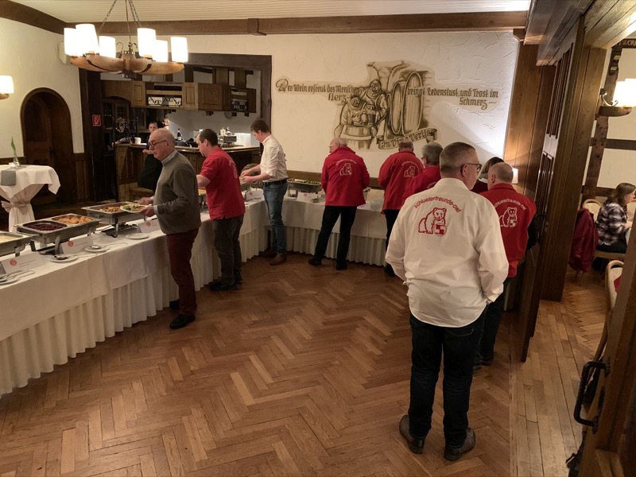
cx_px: 318
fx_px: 478
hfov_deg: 67.3
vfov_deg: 53.1
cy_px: 238
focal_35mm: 26
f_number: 1.8
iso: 640
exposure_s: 1/25
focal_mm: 4.25
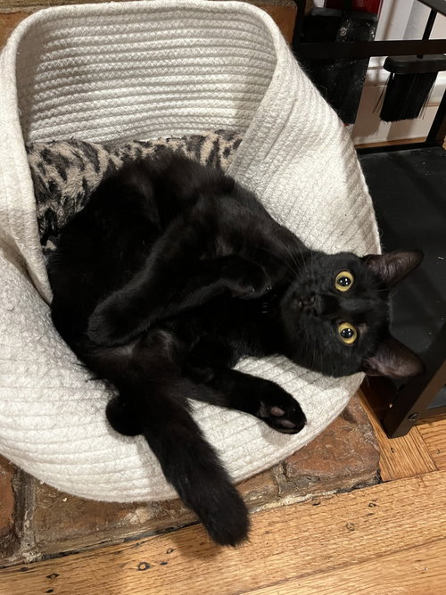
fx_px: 447
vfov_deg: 67.3
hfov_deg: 53.0
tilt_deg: -49.5
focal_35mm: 26
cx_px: 223
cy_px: 298
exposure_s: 1/40
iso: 640
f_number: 1.6
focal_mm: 5.1
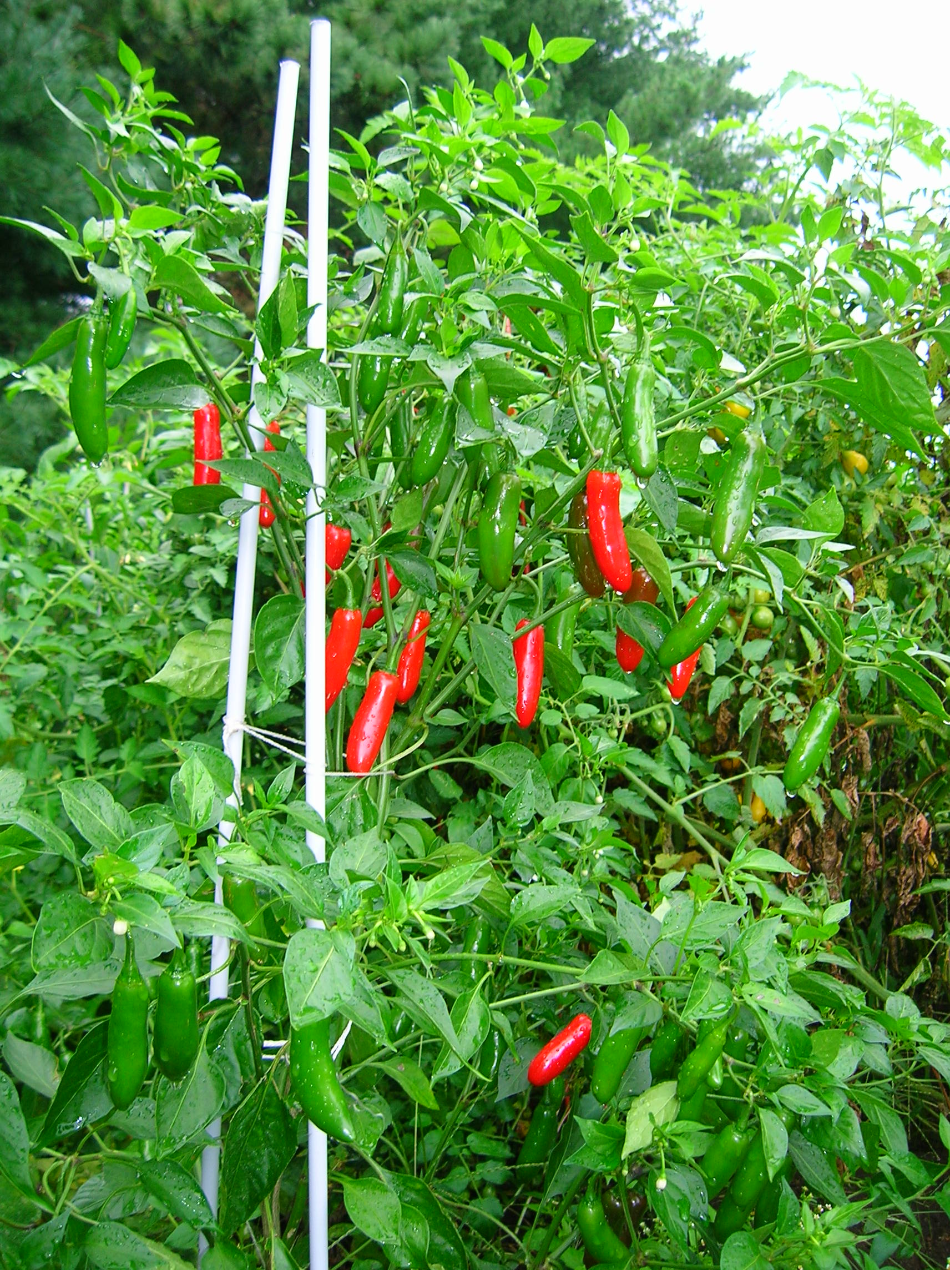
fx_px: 1246
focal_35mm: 34
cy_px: 635
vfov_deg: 54.0
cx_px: 475
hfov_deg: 41.7
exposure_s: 1/30
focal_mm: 5.7
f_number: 2.9
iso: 50
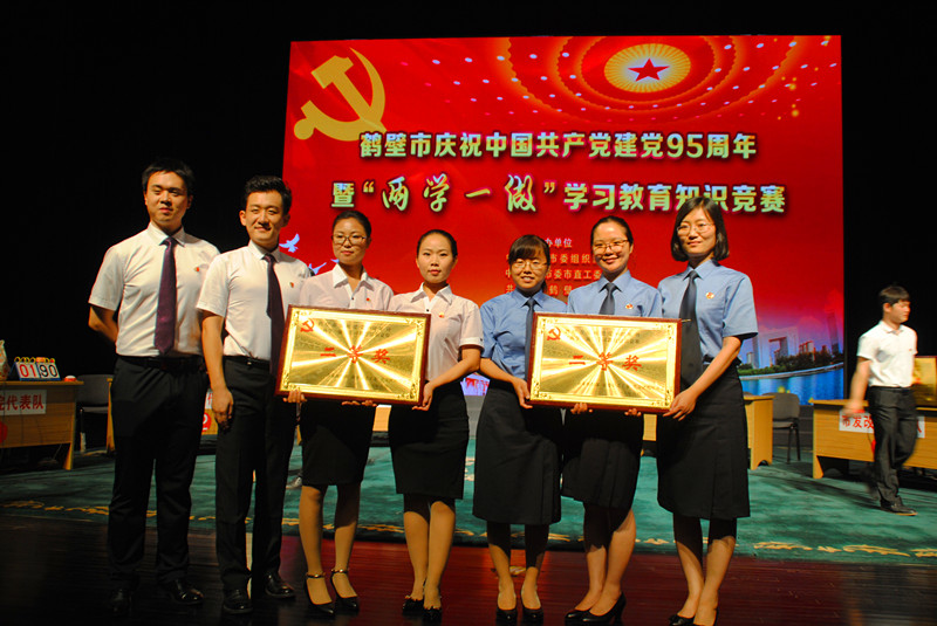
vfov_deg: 40.0
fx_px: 860
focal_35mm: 33
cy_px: 313
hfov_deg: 57.2
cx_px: 468
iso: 200
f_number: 3.5
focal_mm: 22
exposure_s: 1/30
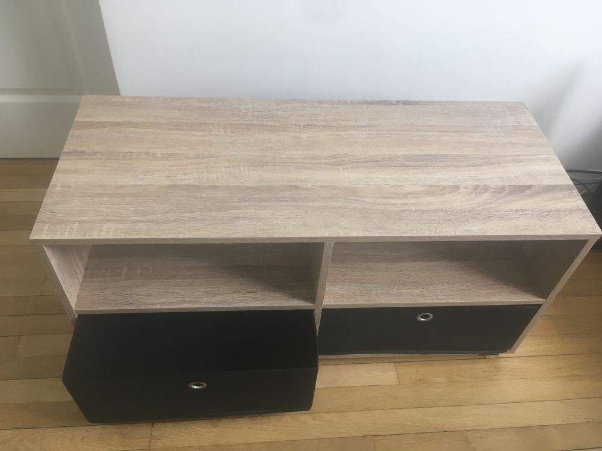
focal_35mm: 29
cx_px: 301
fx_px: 504
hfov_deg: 61.7
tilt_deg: -46.4
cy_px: 226
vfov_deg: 48.2
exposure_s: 1/33
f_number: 2.2
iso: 32
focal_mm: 4.15
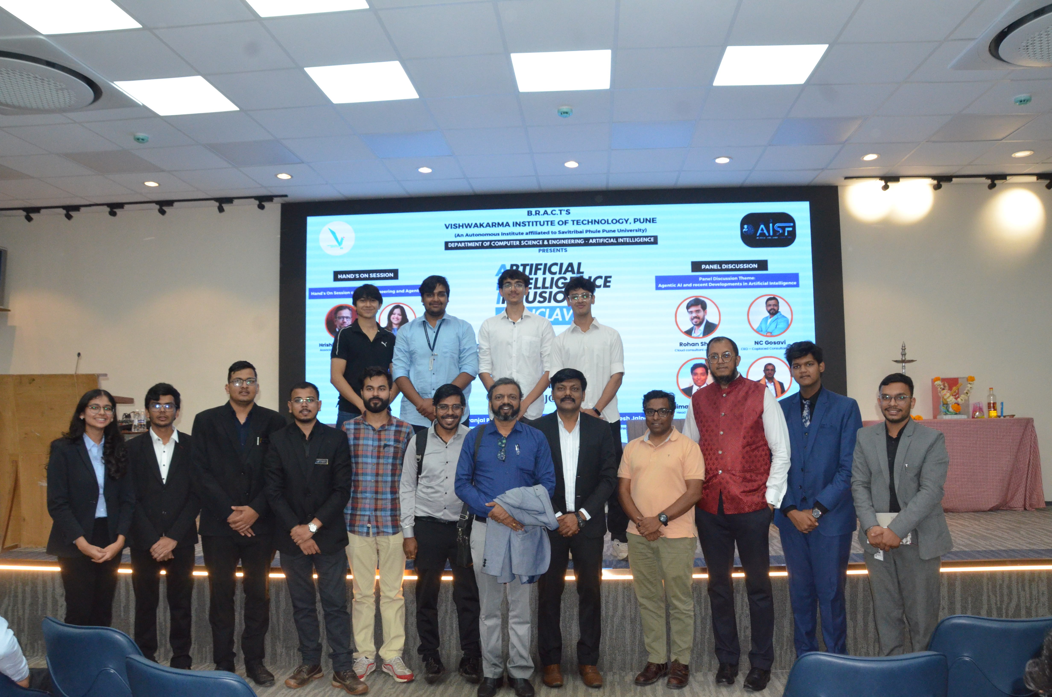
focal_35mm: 27
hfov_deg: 67.5
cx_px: 526
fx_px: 787
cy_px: 348
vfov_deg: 47.7
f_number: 8
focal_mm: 18
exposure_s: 1/250
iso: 2500
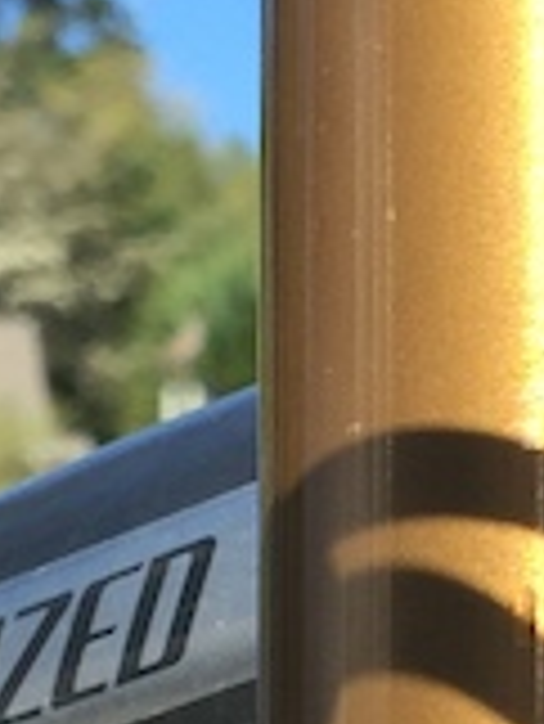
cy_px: 616
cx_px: 674
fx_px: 3850
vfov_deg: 10.7
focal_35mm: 184
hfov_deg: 8.0
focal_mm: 4.15
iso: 32
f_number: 2.2
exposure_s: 1/842
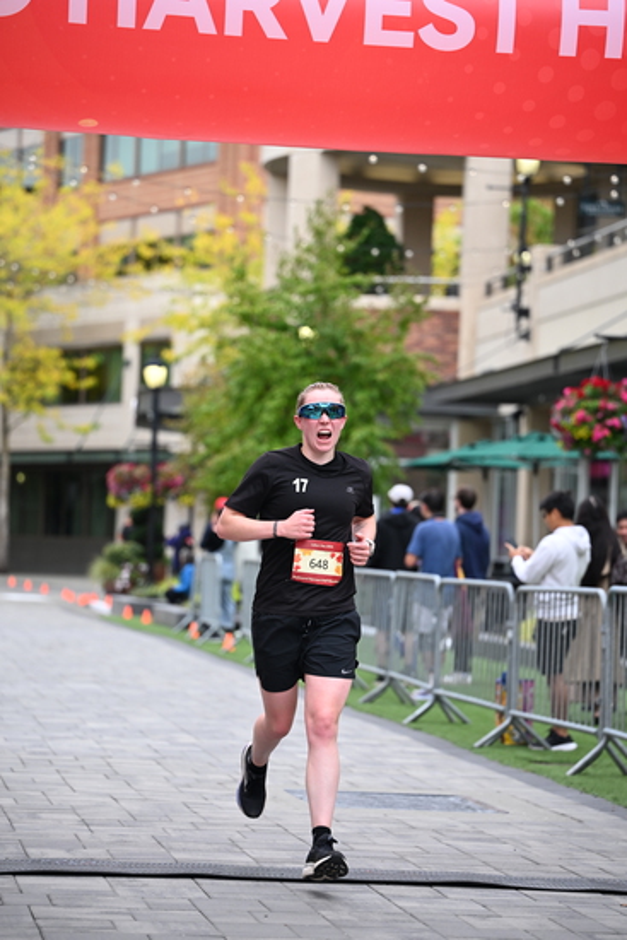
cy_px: 470
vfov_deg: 19.5
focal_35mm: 105
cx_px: 314
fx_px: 2741
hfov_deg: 13.0
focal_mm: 105
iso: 640
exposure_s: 1/2000
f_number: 2.8
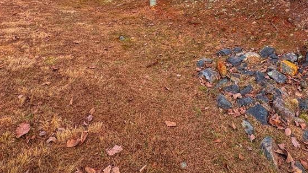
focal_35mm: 28
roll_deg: -2.4
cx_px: 197
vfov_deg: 33.5
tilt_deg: -7.2
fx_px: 229
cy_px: -36
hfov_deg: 66.7
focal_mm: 2.22
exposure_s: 1/352
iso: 40
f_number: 2.2
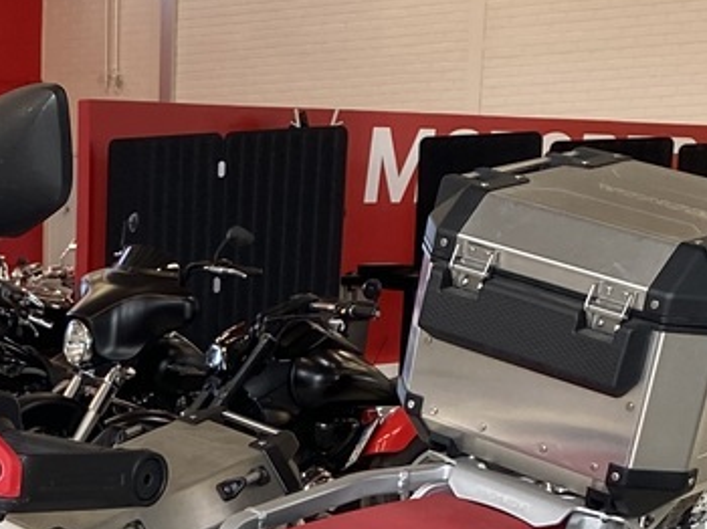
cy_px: 850
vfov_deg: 12.9
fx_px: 2184
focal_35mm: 107
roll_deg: +0.6
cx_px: -145
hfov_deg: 17.5
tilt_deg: -15.9
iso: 80
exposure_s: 1/100
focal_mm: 4.25
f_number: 1.8
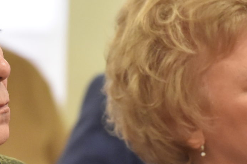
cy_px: 173
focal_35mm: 743
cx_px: 51
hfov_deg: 2.8
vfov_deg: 1.8
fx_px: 5096
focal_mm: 200
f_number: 4.5
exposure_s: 1/160
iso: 6400
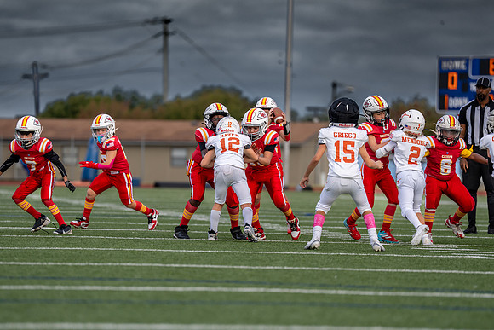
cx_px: 214
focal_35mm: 256
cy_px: 191
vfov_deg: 5.4
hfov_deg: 8.0
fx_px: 3511
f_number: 2.8
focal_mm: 200
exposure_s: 1/2500
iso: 400
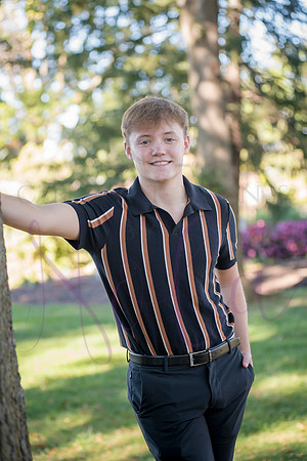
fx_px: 1023
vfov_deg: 25.4
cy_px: 230
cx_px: 154
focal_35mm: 80
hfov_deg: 17.1
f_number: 3.5
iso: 800
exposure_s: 1/400
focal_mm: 80
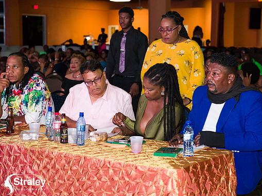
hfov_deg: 25.3
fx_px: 583
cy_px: 97
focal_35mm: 77
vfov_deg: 19.1
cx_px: 149
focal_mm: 70
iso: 4000
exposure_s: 1/160
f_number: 5
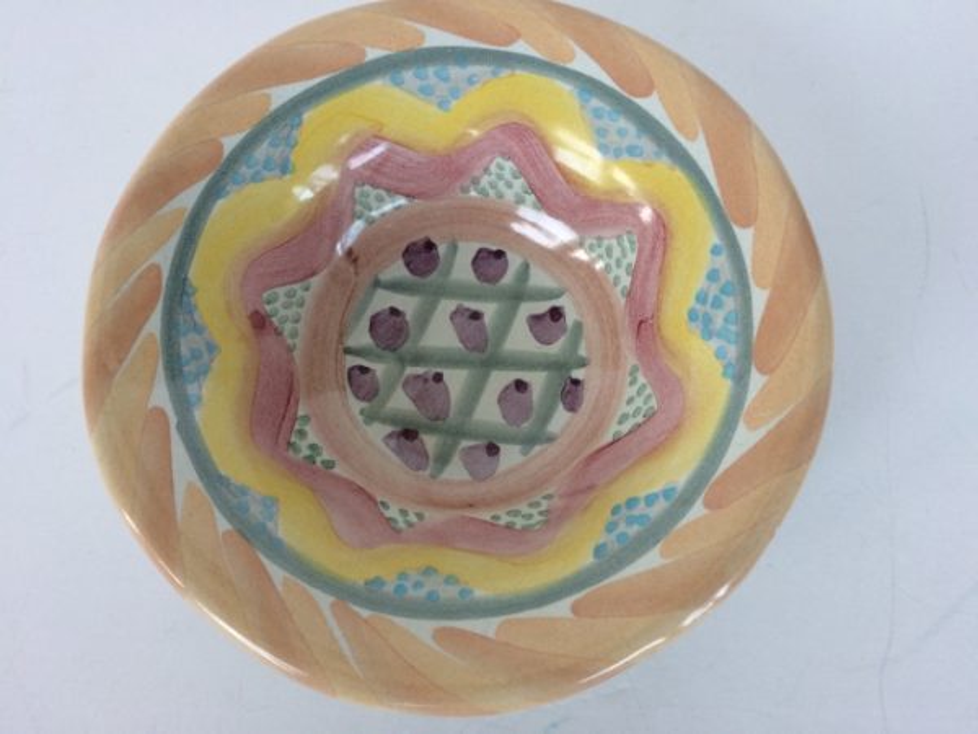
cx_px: 489
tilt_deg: -74.3
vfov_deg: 48.2
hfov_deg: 61.7
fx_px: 819
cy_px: 367
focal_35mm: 29
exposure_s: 1/40
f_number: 2.2
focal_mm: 4.15
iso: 40
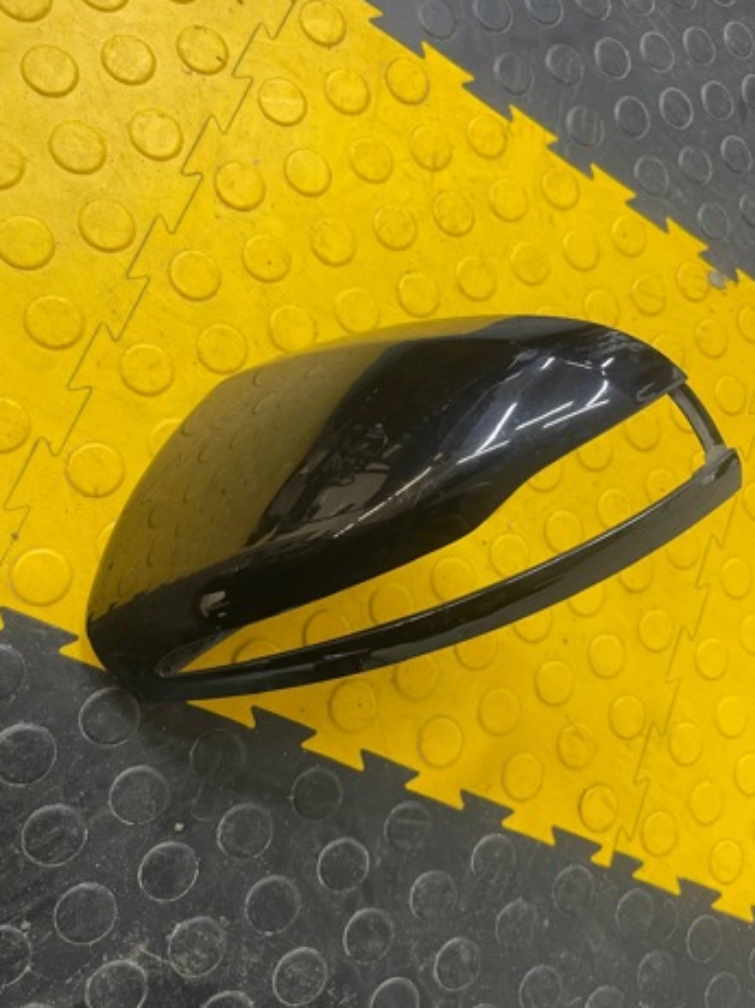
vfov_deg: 67.3
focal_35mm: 26
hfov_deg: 53.0
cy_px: 521
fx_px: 757
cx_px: 378
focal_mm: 5.1
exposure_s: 1/60
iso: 160
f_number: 1.6
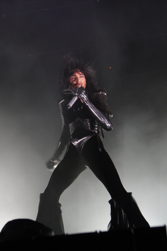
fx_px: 386
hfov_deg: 24.4
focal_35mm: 56
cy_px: 126
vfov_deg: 35.9
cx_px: 84
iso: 4000
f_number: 4
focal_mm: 37
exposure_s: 1/60
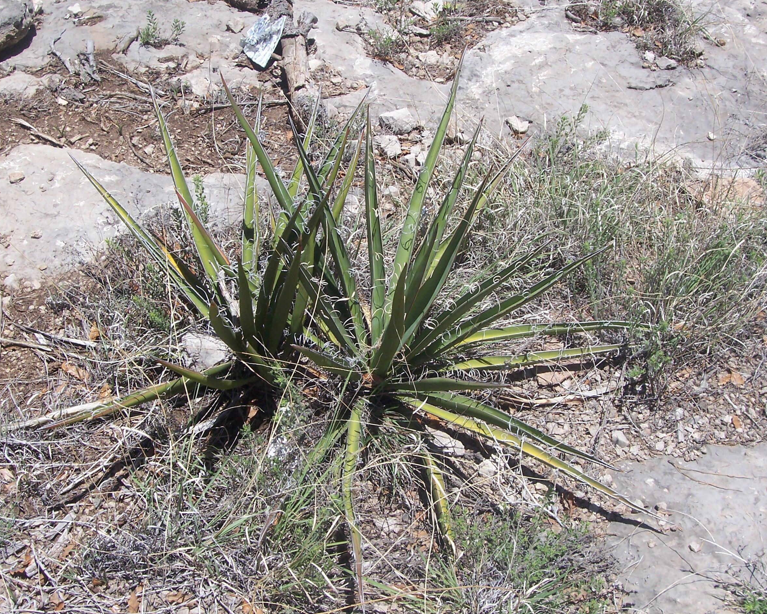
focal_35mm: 56
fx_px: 1271
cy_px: 303
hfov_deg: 33.6
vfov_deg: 27.1
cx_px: 395
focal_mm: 8.6
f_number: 6.7
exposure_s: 1/500
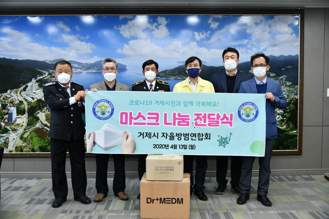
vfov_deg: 37.9
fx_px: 320
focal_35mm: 35
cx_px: 164
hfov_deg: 54.4
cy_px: 110
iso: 1100
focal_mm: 35
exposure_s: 1/250
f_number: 4
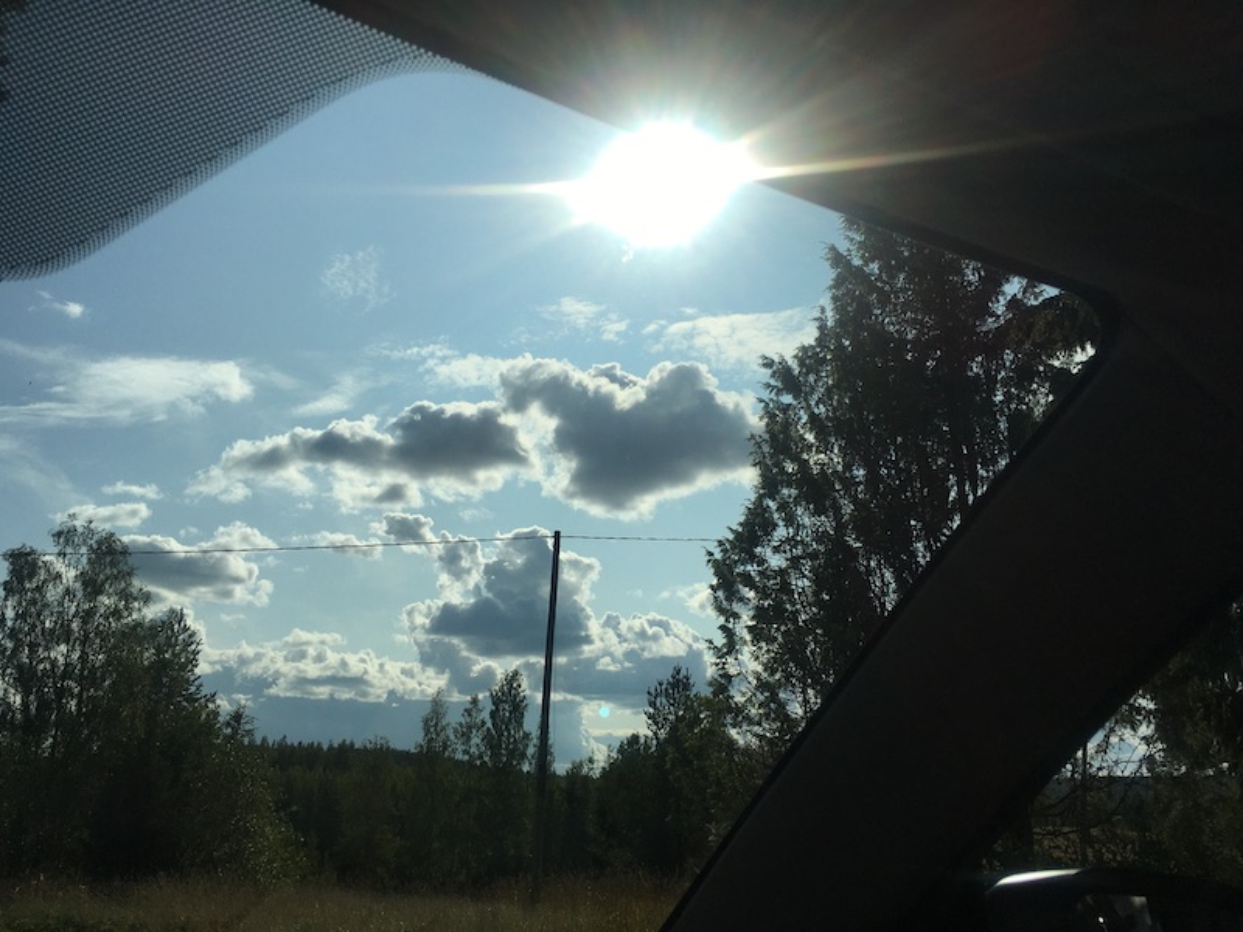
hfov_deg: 61.7
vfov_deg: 48.2
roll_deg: +1.2
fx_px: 1041
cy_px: 466
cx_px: 622
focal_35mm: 29
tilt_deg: +19.1
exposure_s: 1/7692
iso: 25
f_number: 2.2
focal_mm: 4.15
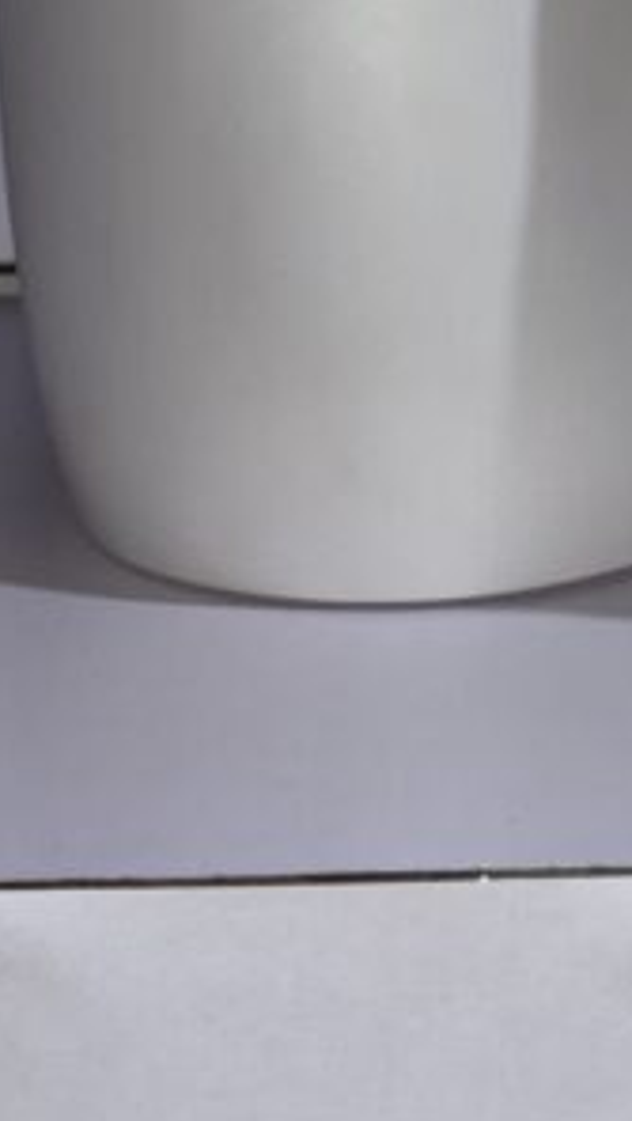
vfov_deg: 13.7
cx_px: 878
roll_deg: +0.2
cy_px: -201
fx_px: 4548
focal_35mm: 153
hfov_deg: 7.8
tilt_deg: -7.5
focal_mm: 5.96
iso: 32
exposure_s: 1/30
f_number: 1.6
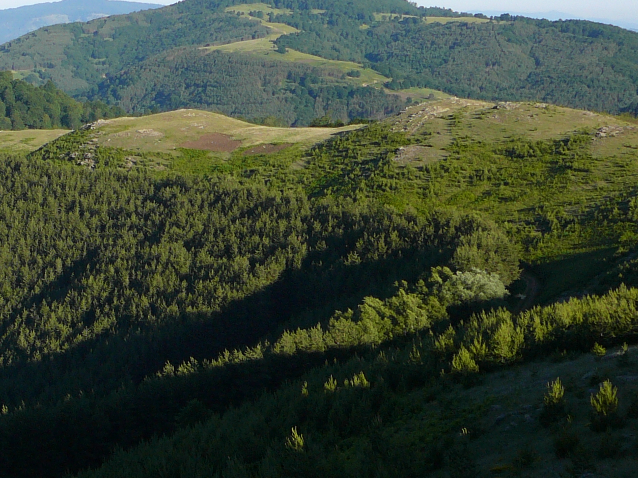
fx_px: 1272
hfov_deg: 27.8
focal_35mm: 69
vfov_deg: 21.1
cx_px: 162
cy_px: 127
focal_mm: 5.2
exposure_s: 1/800
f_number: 2.8
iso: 80
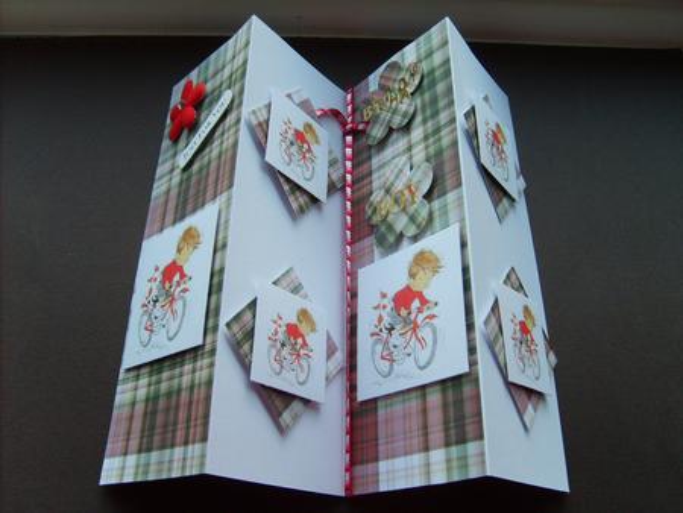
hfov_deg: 52.6
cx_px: 342
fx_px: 691
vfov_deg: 40.7
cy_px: 256
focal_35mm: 35
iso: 66
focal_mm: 5.8
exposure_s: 1/30
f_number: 2.8
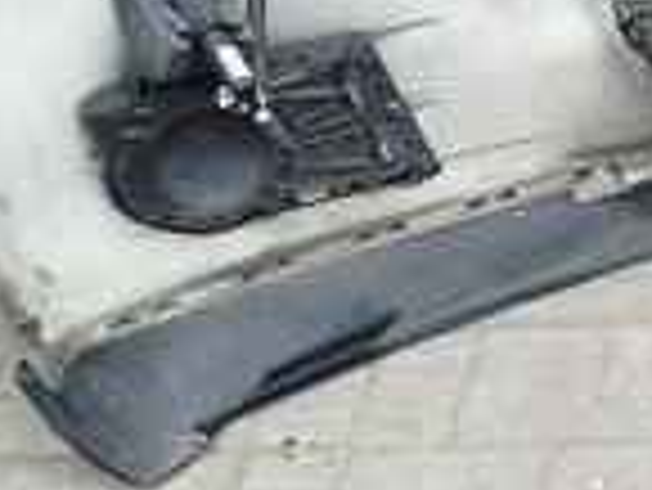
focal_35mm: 106
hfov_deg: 16.5
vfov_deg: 14.0
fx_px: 1998
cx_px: 1034
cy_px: 324
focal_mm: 5.31
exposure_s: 1/100
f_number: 1.7
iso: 50
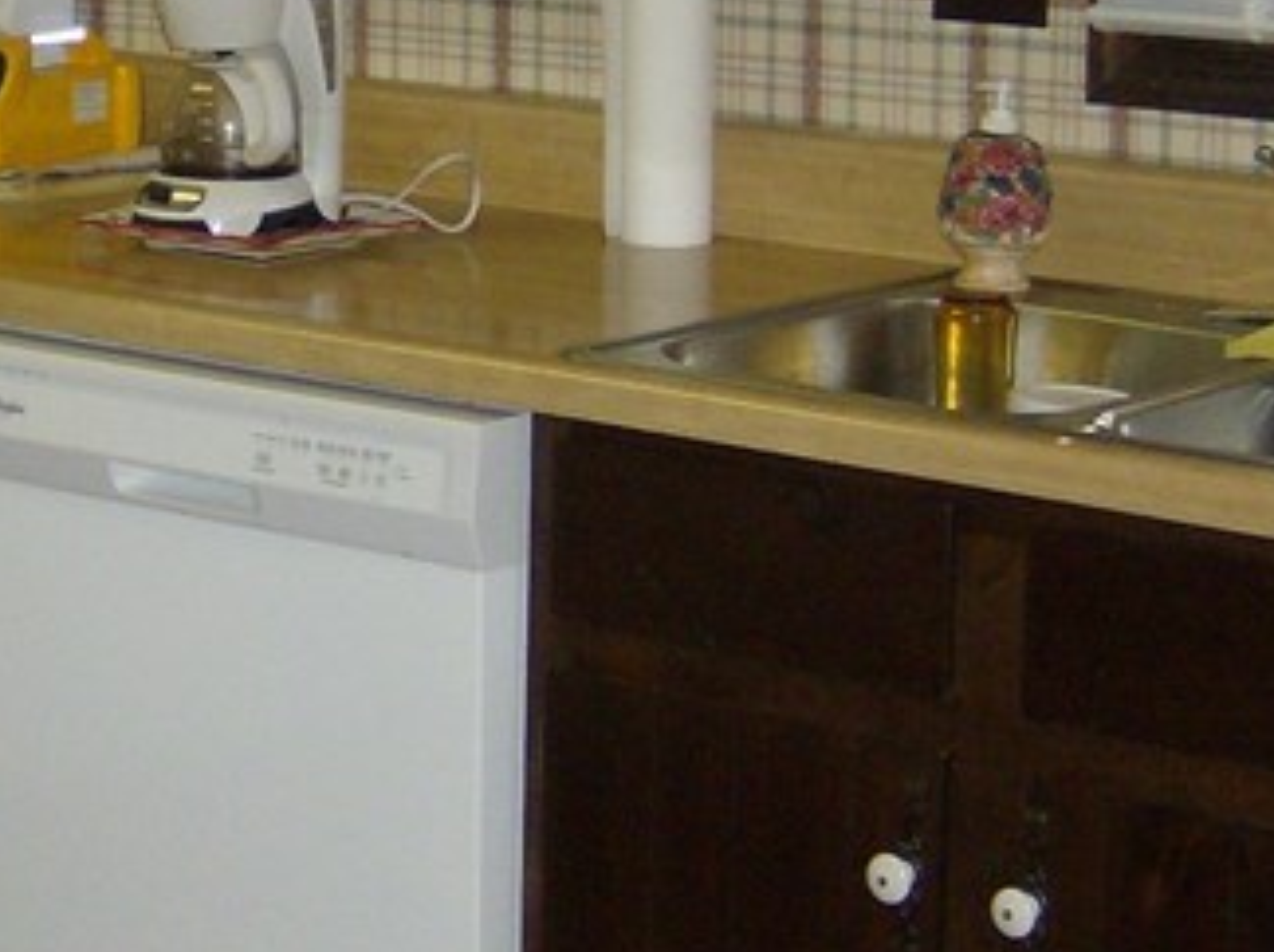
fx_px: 4189
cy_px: 262
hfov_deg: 17.0
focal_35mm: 114
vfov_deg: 12.9
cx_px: 61
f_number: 2.8
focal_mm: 6
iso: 200
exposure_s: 1/60
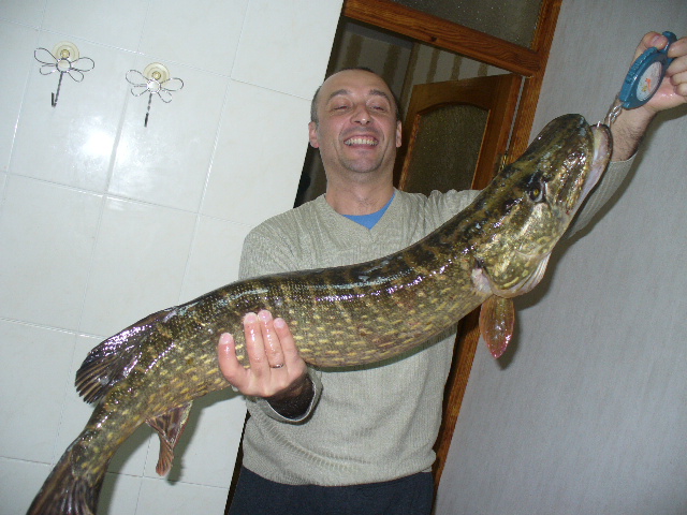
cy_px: 258
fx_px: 734
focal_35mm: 37
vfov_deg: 38.7
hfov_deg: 50.1
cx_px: 344
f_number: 2.8
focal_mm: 6.1
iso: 100
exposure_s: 1/30
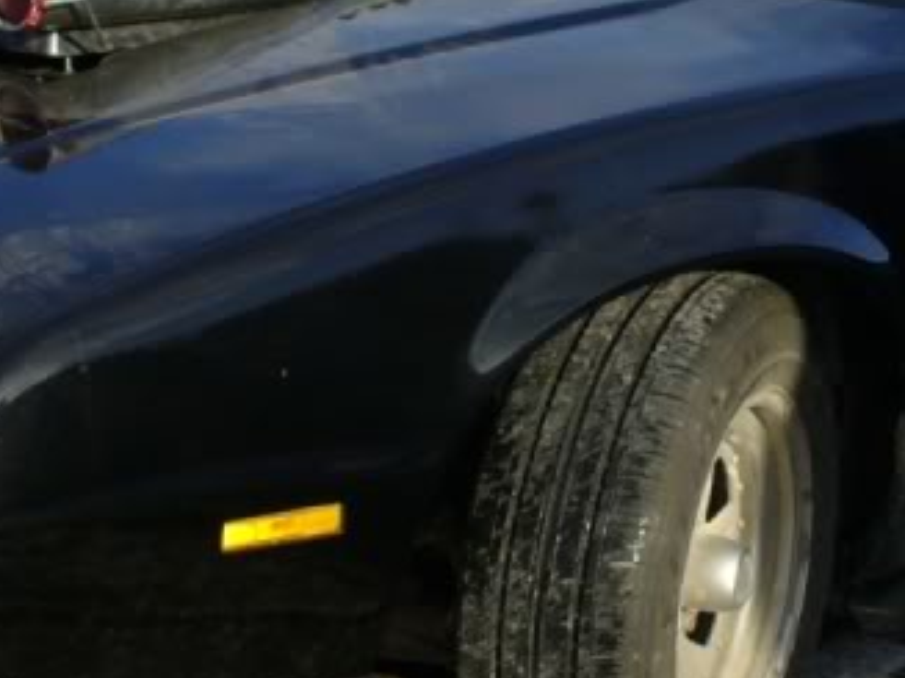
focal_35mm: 116
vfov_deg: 12.7
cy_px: 119
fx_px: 3032
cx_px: 645
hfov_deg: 16.9
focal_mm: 6.1
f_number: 5.6
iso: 80
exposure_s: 1/200
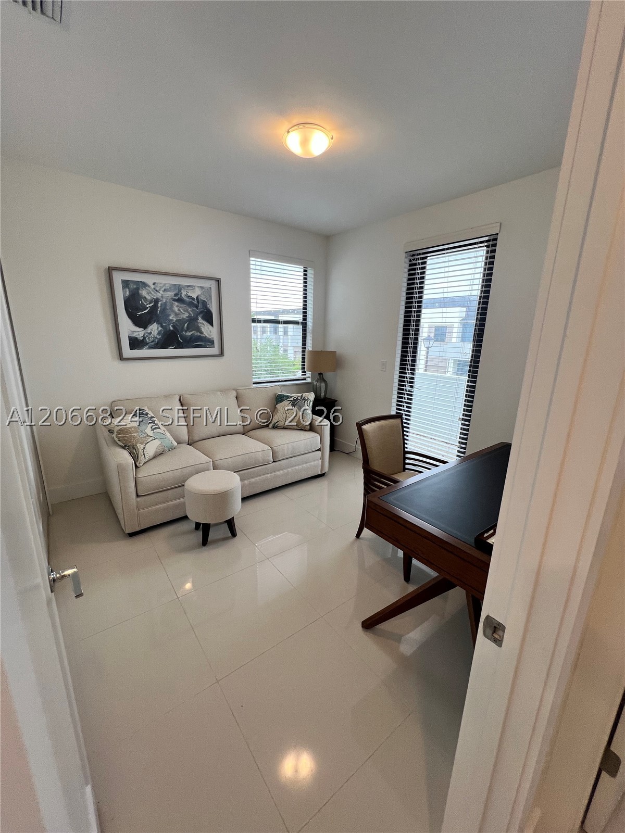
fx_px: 313
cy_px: 416
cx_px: 312
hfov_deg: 89.9
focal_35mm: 13
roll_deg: -1.0
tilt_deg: -13.7
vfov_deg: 106.2
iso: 80
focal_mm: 1.57
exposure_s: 1/120
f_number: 1.8
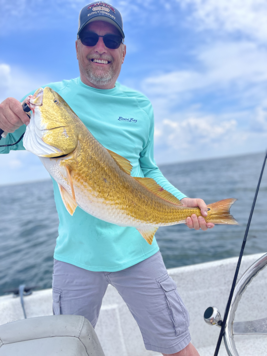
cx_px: 134
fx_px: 267
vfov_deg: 67.3
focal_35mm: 26
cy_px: 178
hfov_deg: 53.1
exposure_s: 1/5618
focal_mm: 5.1
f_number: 1.6
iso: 50
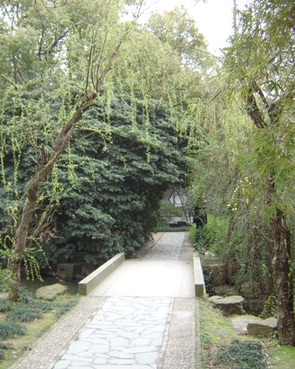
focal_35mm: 41
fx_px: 447
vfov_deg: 44.8
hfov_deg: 35.9
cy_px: 184
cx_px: 84
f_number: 2.7
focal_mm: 8.13
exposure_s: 1/54
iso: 100
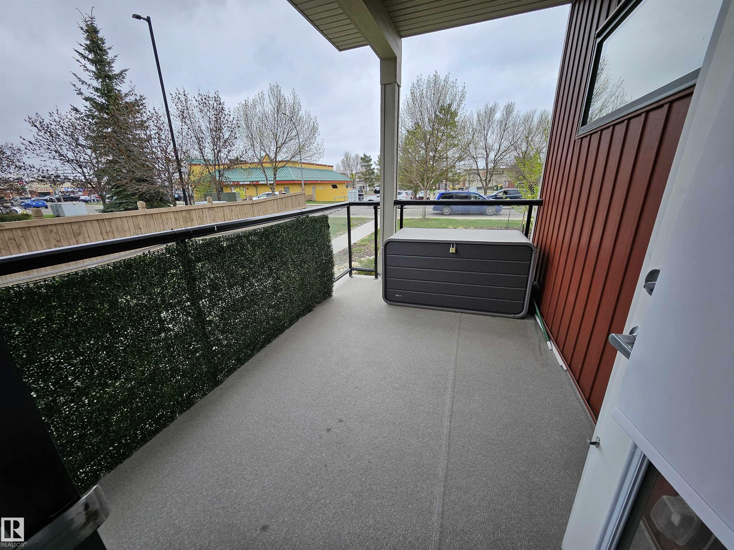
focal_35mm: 13
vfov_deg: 89.9
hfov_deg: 106.2
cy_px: 275
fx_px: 276
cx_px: 367
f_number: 2.2
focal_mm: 1.74
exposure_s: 1/375
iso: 32
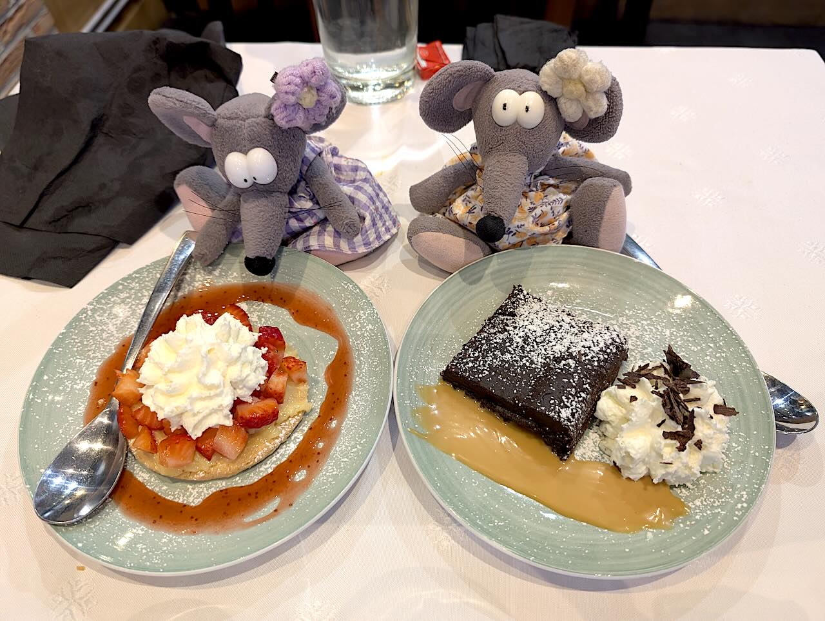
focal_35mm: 24
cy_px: 310
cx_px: 412
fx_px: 573
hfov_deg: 71.5
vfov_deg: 56.9
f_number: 1.68
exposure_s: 1/25
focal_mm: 6.9
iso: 72
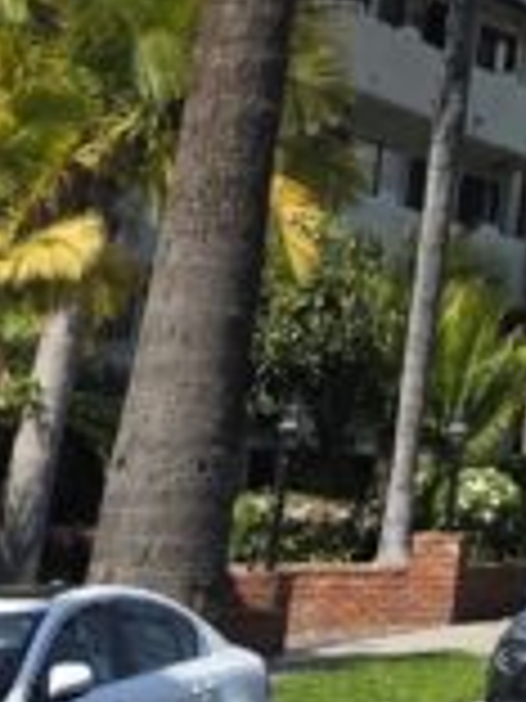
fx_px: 3059
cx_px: 1362
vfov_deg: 11.6
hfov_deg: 8.7
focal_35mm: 151
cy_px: -765
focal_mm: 5.4
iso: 32
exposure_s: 1/2921
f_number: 1.8
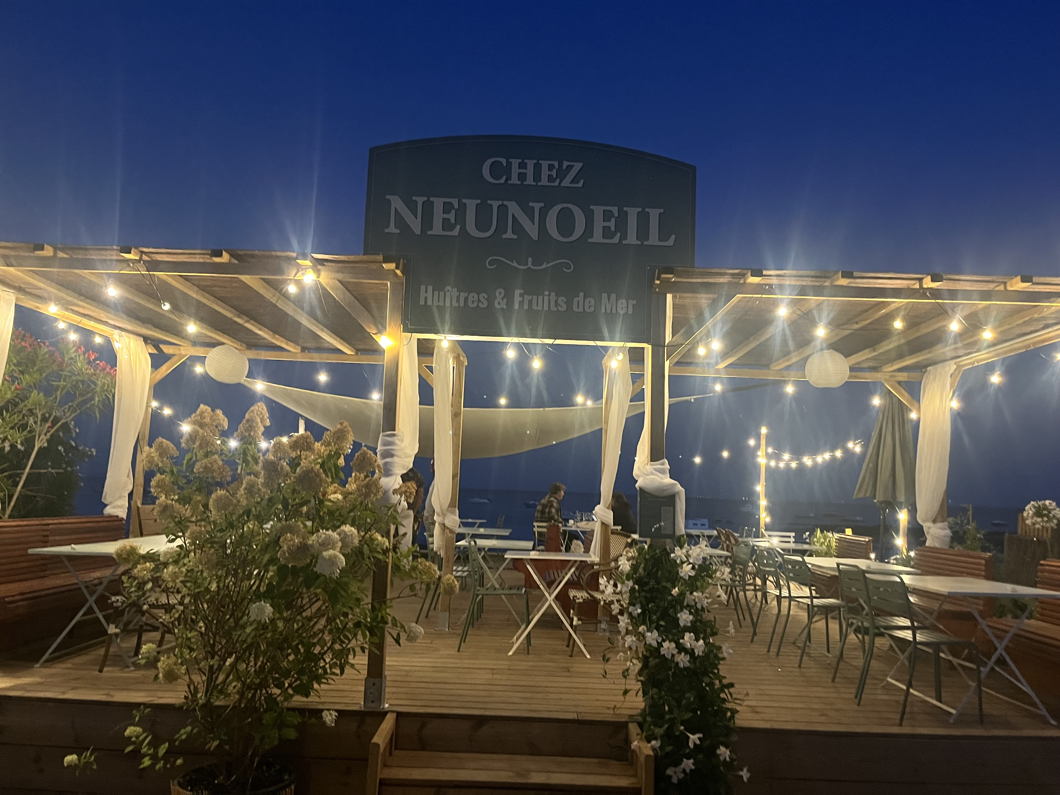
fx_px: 796
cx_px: 530
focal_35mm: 26
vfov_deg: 53.1
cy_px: 398
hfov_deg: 67.3
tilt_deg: +7.2
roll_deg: -2.3
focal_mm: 5.1
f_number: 1.6
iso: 500
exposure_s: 1/25
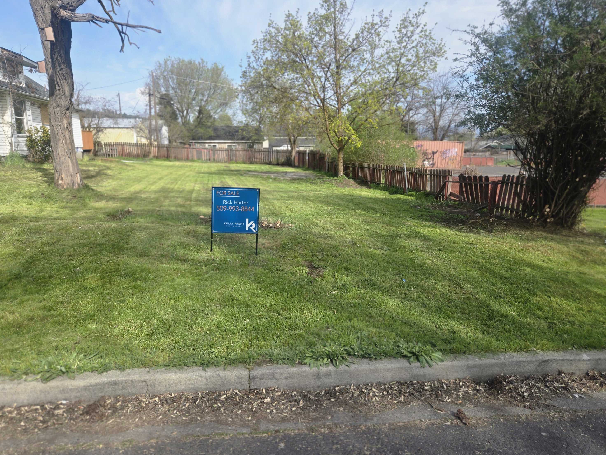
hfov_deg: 71.6
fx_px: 420
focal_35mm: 24
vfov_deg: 56.8
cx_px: 296
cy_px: 223
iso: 25
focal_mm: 5.4
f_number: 1.8
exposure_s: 1/1328
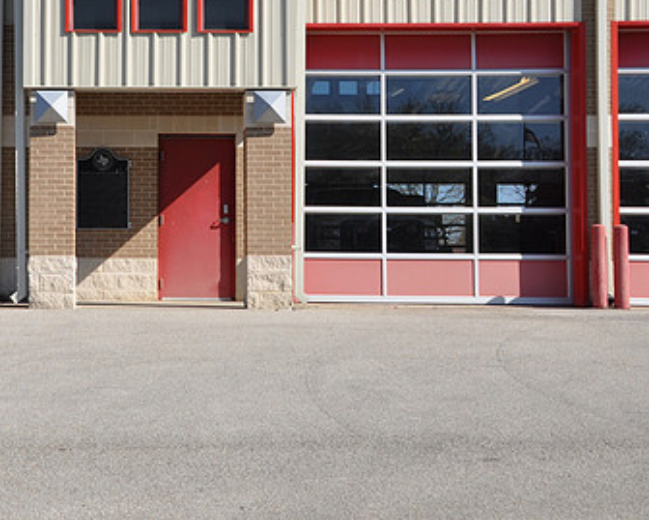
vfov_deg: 22.4
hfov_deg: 27.2
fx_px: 1307
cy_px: 177
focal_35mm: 68
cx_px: 112
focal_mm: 28
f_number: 9
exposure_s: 1/320
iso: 200
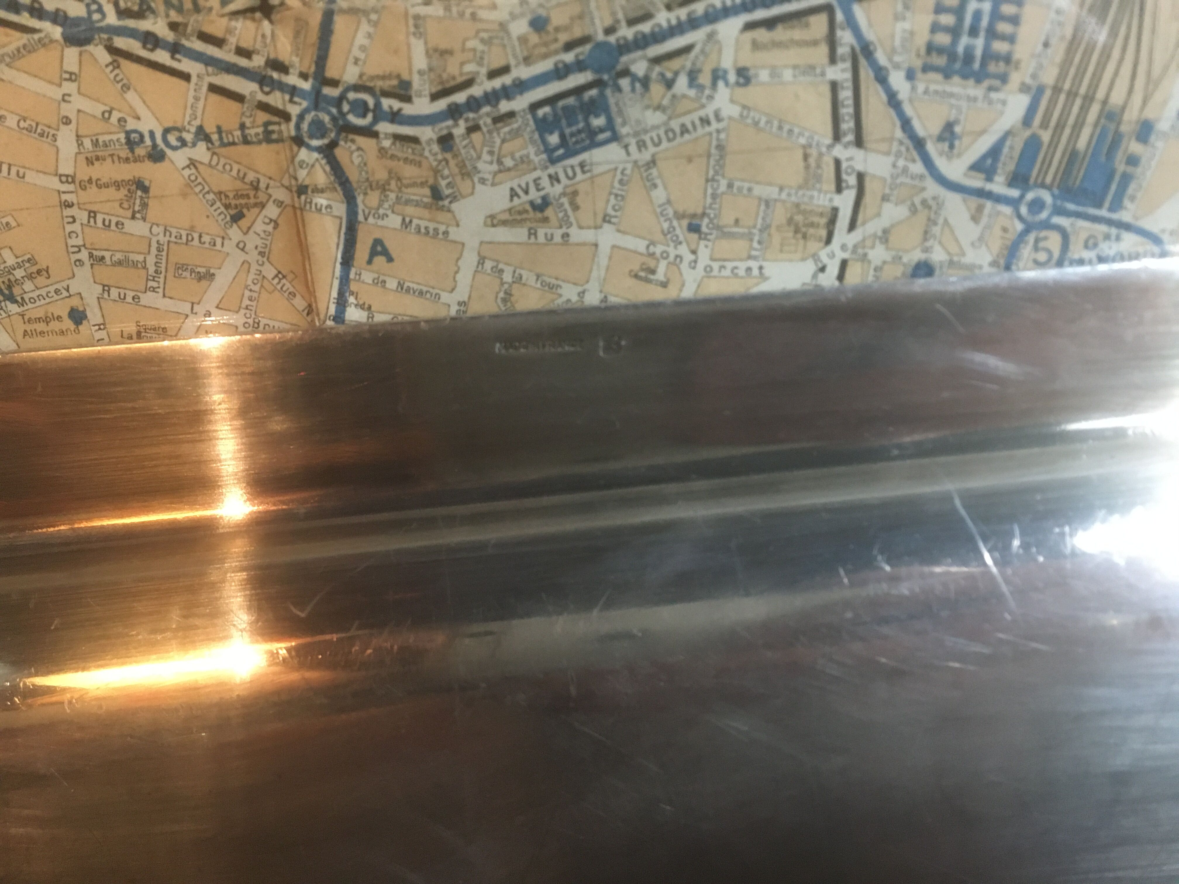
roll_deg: +2.9
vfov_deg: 48.2
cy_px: 442
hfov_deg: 61.7
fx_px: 988
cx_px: 590
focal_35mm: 29
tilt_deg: -24.5
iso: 200
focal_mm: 4.15
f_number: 2.2
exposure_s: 1/25
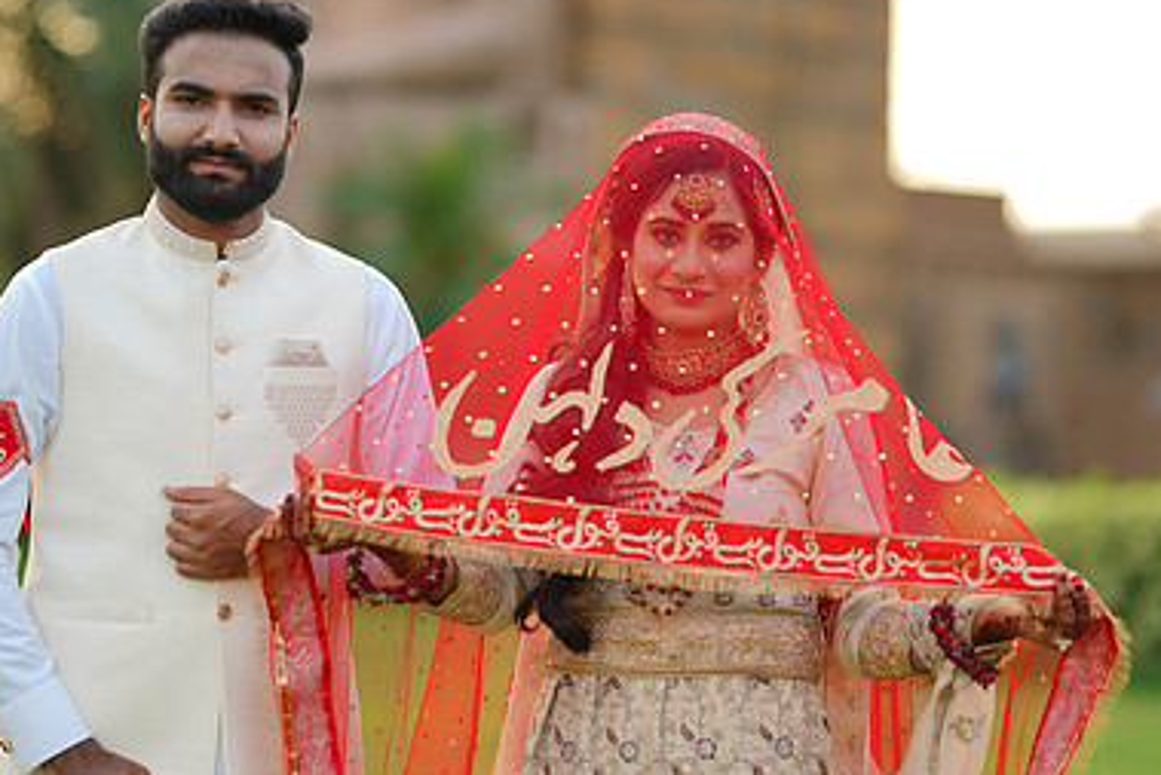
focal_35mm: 130
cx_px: 515
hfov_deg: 15.8
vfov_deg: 10.6
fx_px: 4194
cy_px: 400
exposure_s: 1/500
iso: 50
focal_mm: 85
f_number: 1.4
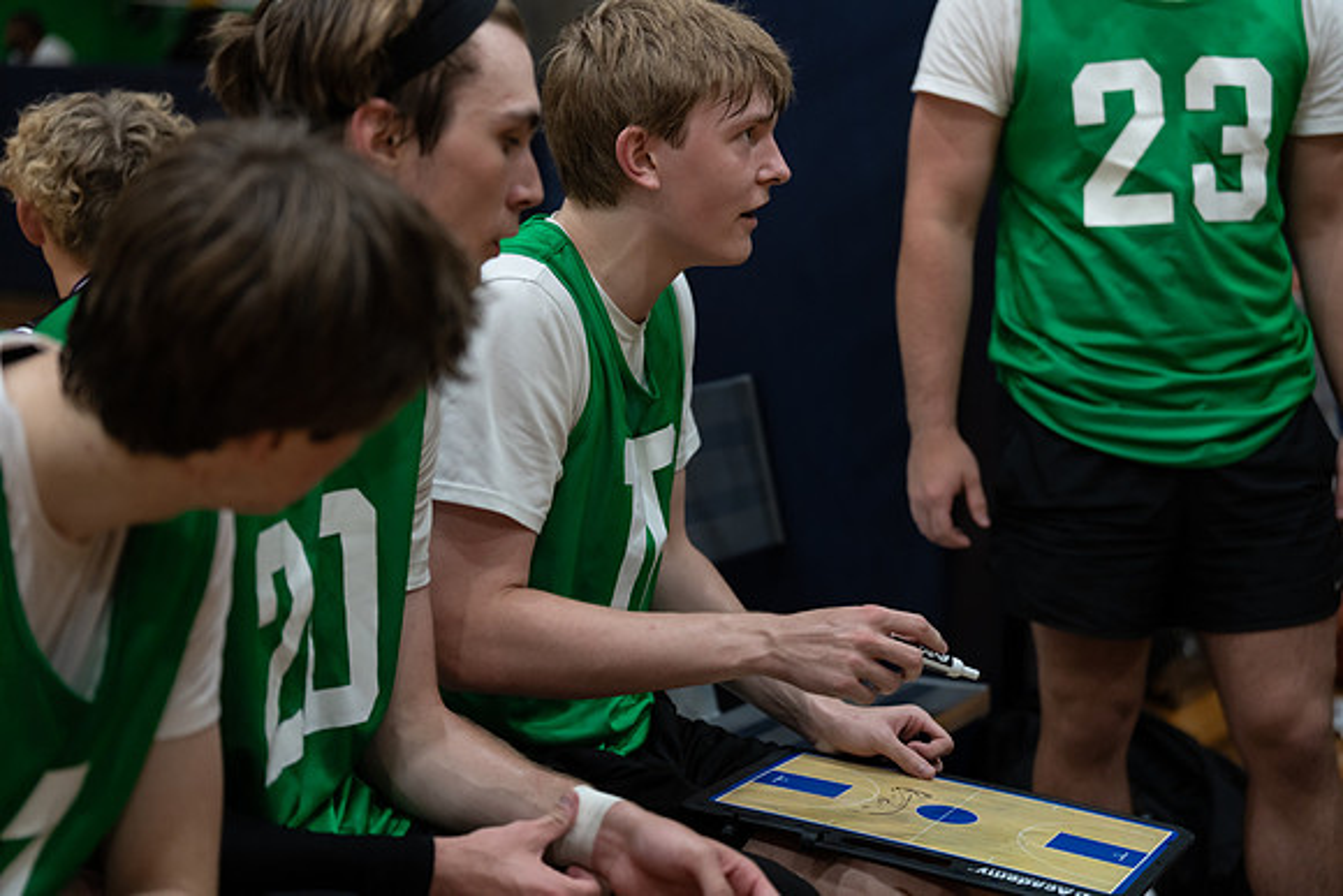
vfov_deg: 19.5
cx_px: 672
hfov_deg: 28.8
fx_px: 2612
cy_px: 448
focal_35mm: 70
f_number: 2.8
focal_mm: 70
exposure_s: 1/320
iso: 1250
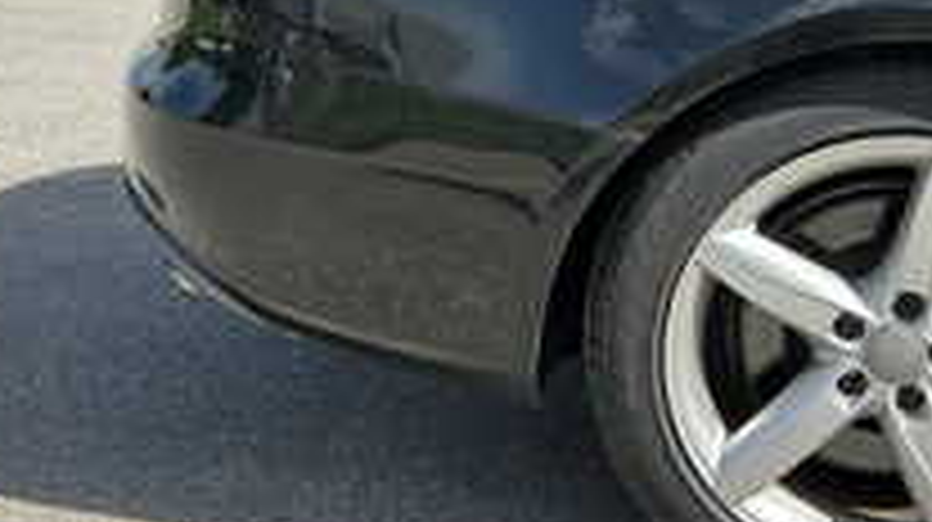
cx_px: 617
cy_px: 148
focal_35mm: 59
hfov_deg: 35.2
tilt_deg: -11.8
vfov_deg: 20.2
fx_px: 1457
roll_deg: -0.8
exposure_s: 1/1144
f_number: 1.8
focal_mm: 3
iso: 25
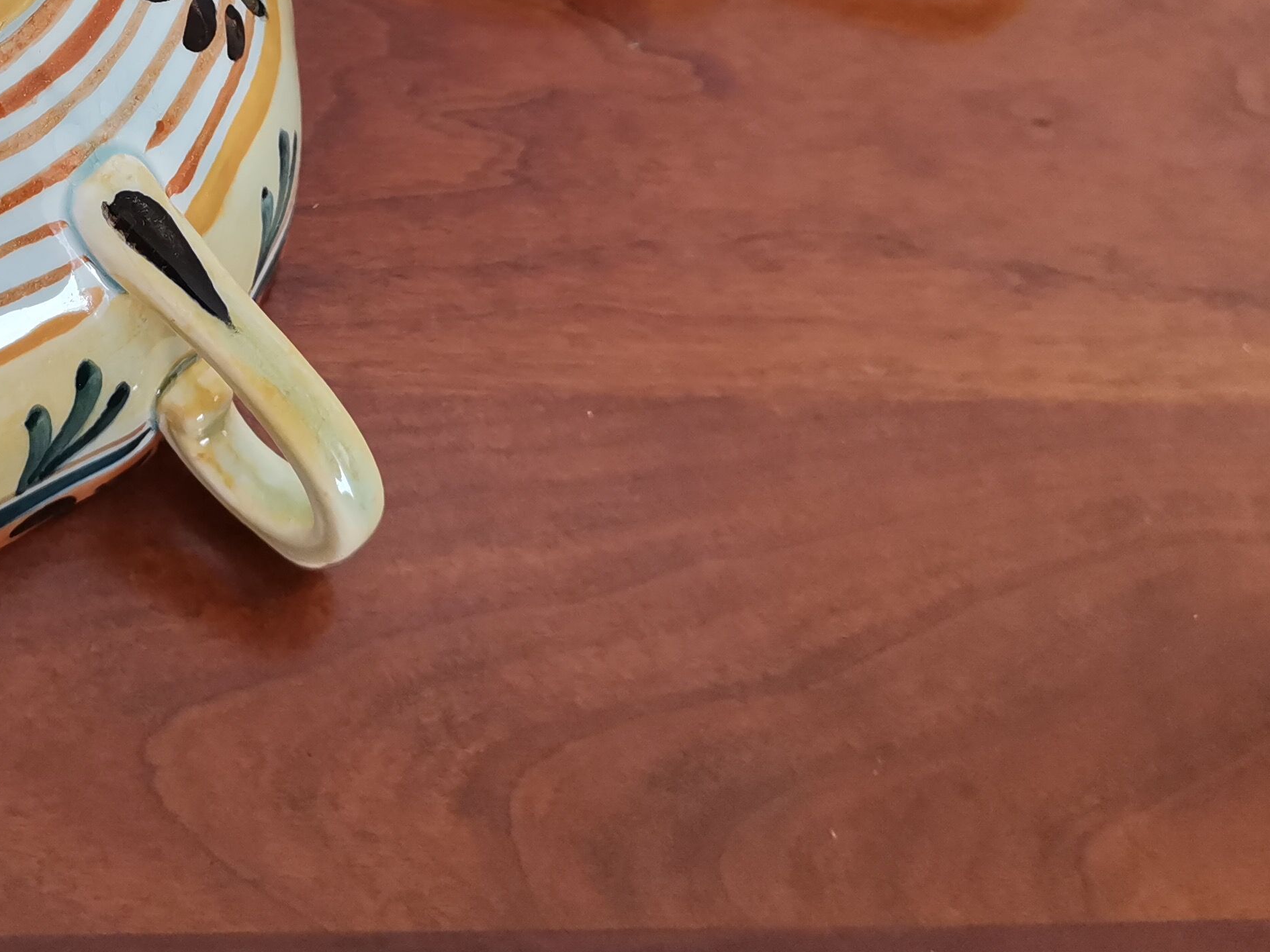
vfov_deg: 25.2
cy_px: -18
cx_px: 143
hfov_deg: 33.2
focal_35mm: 55
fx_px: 2018
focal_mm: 4.75
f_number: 1.8
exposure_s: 1/100
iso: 160
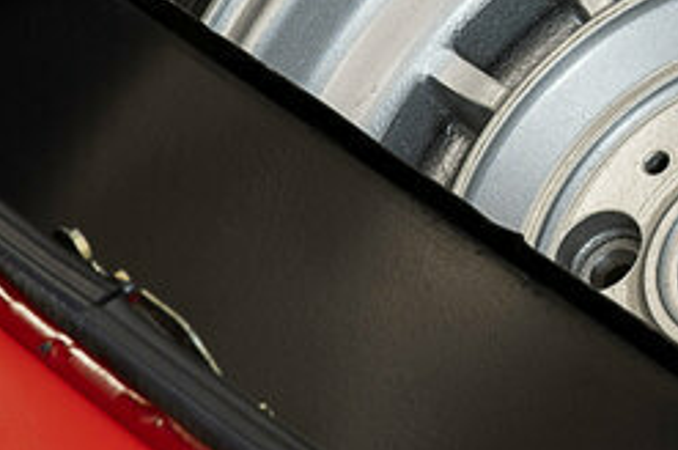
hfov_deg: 9.5
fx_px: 4025
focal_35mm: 214
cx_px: 854
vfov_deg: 6.4
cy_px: -5
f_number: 7.1
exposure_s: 1/5
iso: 250
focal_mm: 44
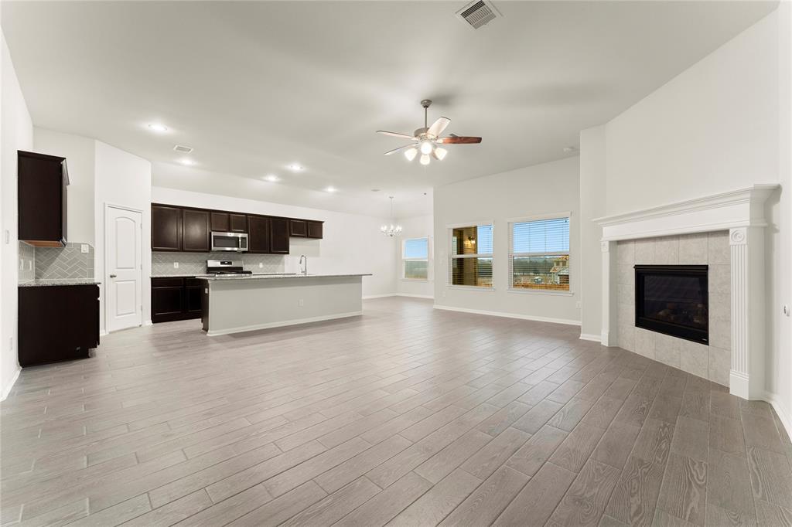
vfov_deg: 81.2
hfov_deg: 104.3
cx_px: 396
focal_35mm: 14
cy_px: 264
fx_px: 308
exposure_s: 1/20
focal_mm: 14
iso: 320
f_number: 8
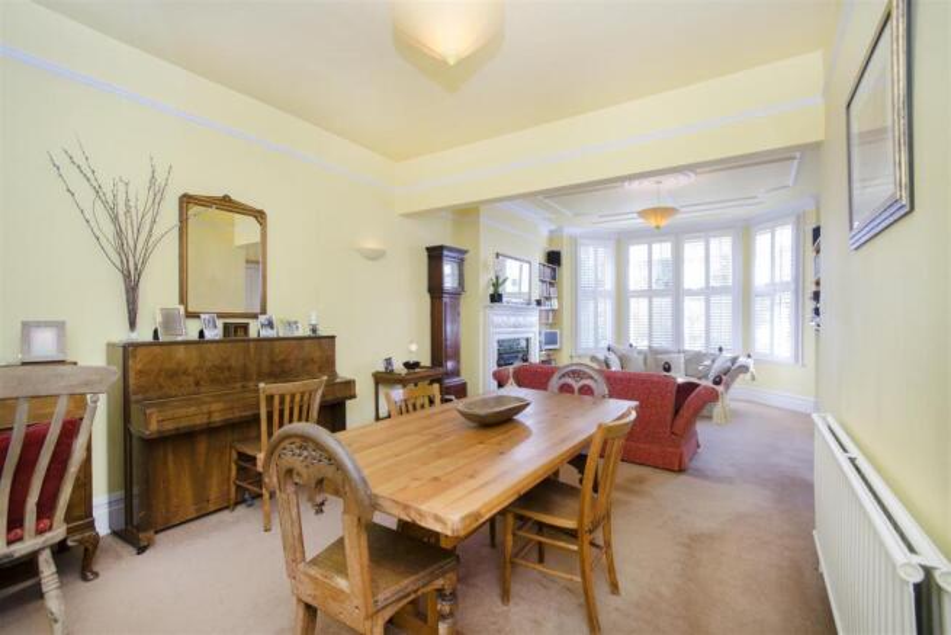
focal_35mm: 15
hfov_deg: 100.4
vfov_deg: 77.4
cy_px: 318
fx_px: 396
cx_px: 476
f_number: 6.3
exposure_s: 1/25
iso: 400
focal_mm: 10
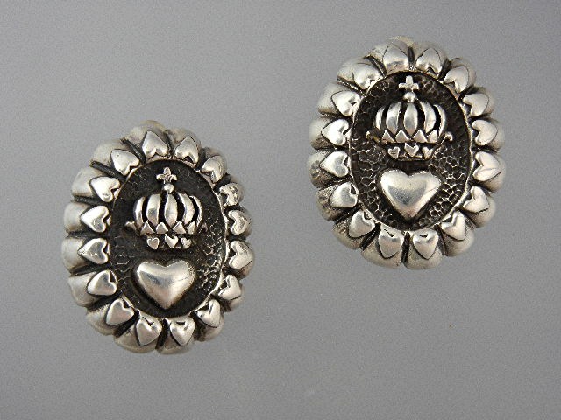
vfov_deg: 21.6
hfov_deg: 28.6
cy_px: 210
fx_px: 1102
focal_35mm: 68
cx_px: 280
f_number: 4.1
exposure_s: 1/16
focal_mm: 12.2
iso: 400
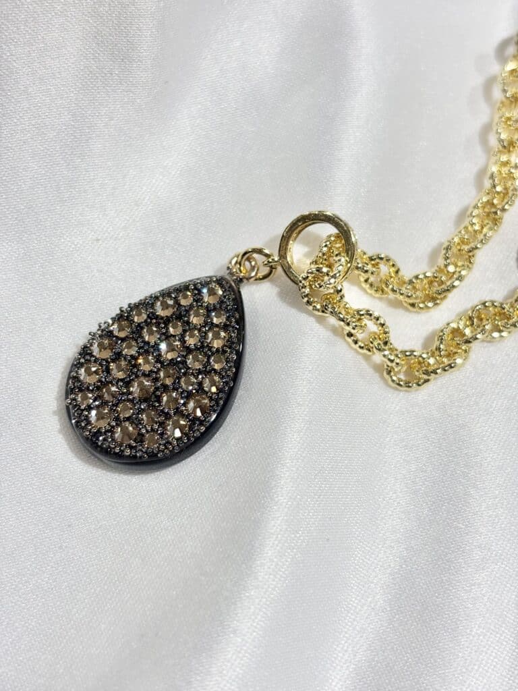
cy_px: 346
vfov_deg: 36.8
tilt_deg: -53.6
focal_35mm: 52
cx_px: 259
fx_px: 1038
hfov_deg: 28.0
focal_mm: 5.96
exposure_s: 1/286
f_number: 1.6
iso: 32
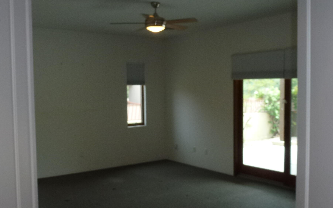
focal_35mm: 36
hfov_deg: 53.9
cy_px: 116
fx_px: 327
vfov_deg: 35.3
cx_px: 180
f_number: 3.5
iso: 200
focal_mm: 5.4
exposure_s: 1/60
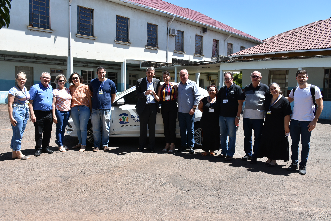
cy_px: 110
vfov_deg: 48.0
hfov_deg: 67.3
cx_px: 166
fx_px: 248
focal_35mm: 27
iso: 280
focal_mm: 18
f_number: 8
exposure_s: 1/500
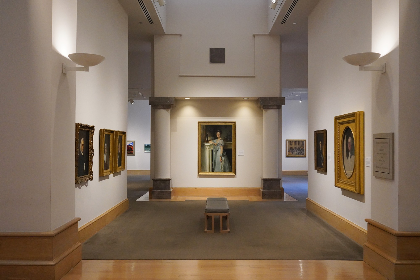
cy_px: 140
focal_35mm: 34
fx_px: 397
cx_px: 210
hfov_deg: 55.8
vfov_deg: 38.9
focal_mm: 34
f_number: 5.6
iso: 8000
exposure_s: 1/100
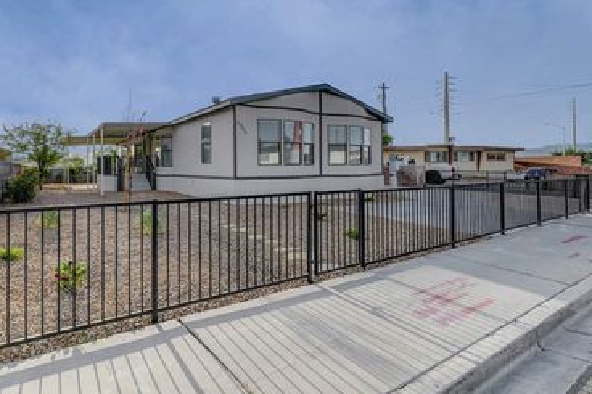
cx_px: 246
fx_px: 323
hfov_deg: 84.2
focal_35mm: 20
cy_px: 162
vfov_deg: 62.3
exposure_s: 1/1000
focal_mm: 14.5
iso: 800
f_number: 8
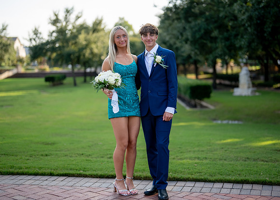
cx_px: 152
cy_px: 99
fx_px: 447
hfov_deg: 34.8
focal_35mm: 56
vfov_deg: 25.2
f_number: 1.2
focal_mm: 50
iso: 200
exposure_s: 1/2500
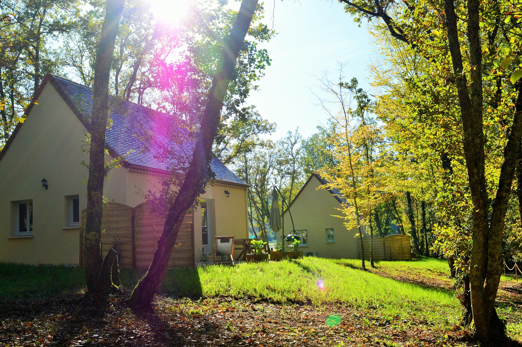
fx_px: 565
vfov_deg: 34.1
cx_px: 261
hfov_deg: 49.6
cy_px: 174
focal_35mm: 39
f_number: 11
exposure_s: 1/400
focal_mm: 26
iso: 400
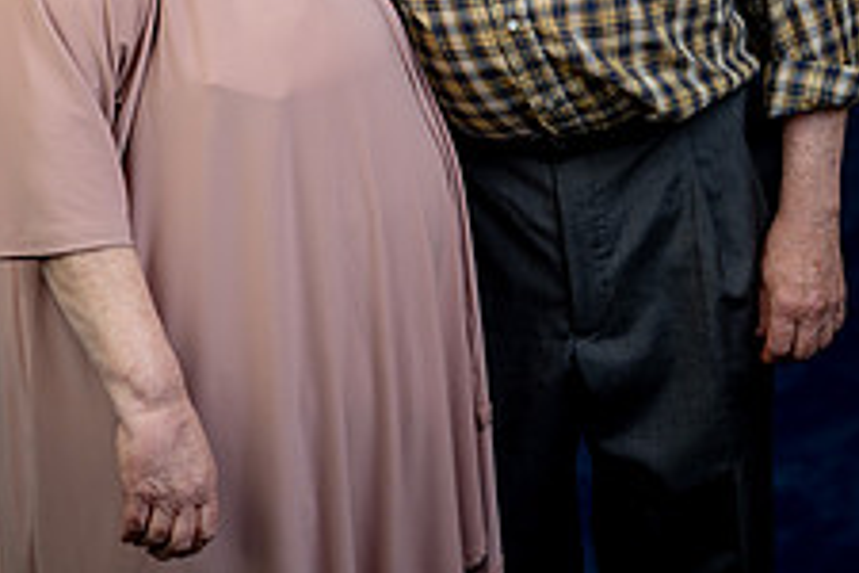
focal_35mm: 88
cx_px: 439
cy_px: -31
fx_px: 2100
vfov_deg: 15.2
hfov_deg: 23.1
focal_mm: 44
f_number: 4.5
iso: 200
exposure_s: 1/200
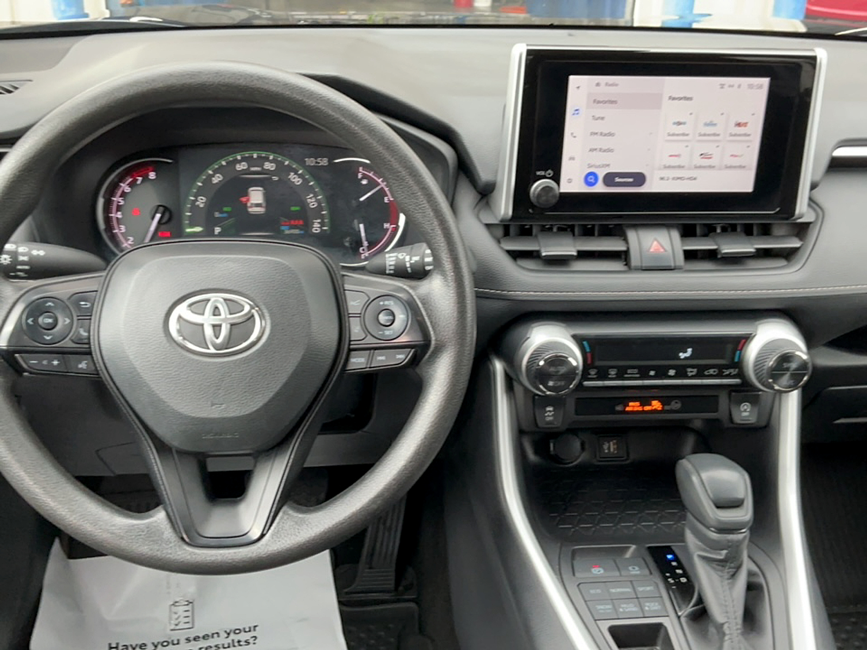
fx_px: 751
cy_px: 325
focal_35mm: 30
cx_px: 434
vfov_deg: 46.8
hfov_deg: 60.0
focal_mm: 3
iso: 80
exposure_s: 1/60
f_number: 1.8
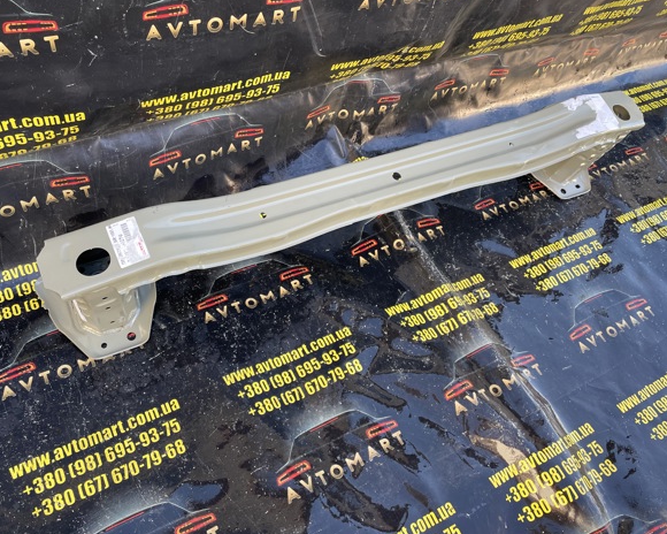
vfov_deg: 51.5
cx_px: 304
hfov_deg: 62.1
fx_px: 553
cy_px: 262
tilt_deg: -50.9
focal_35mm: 28
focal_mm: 4.2
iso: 64
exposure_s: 1/121
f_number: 1.6
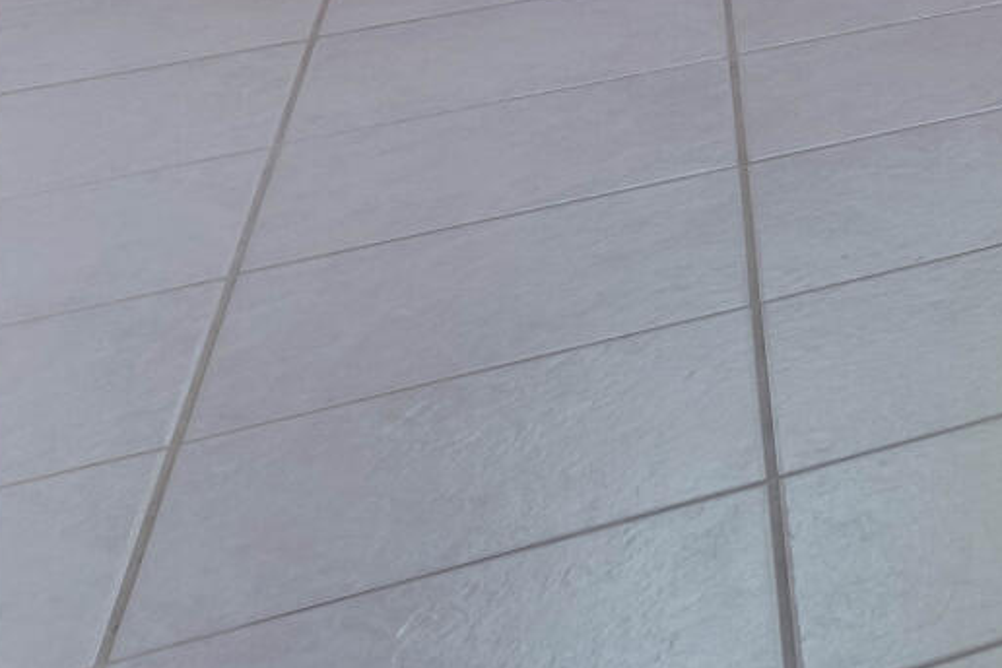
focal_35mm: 93
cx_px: 2728
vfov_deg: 12.0
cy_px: -912
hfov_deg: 12.8
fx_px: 2588
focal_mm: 16
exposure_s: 1/350
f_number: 8
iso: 800
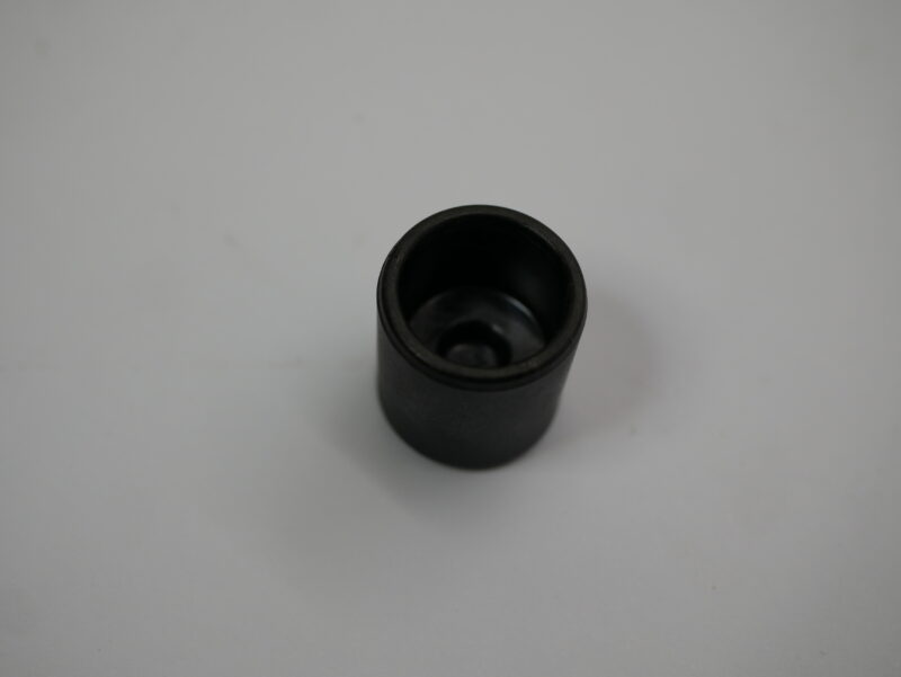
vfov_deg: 24.4
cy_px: 338
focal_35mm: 60
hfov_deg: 32.2
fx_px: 1563
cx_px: 450
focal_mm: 30
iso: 200
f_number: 4
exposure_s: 1/250
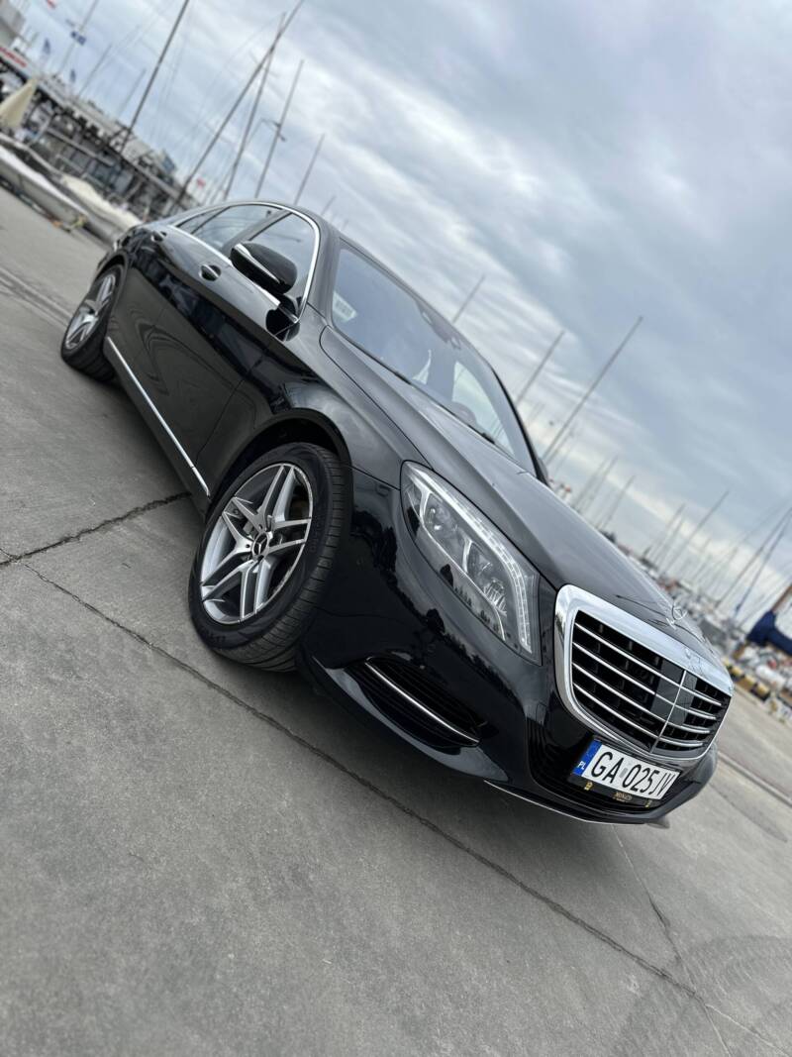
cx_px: 396
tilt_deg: -8.3
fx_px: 732
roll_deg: -34.9
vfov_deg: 71.6
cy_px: 528
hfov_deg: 56.8
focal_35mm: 24
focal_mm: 6.86
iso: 80
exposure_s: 1/1916
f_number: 1.78
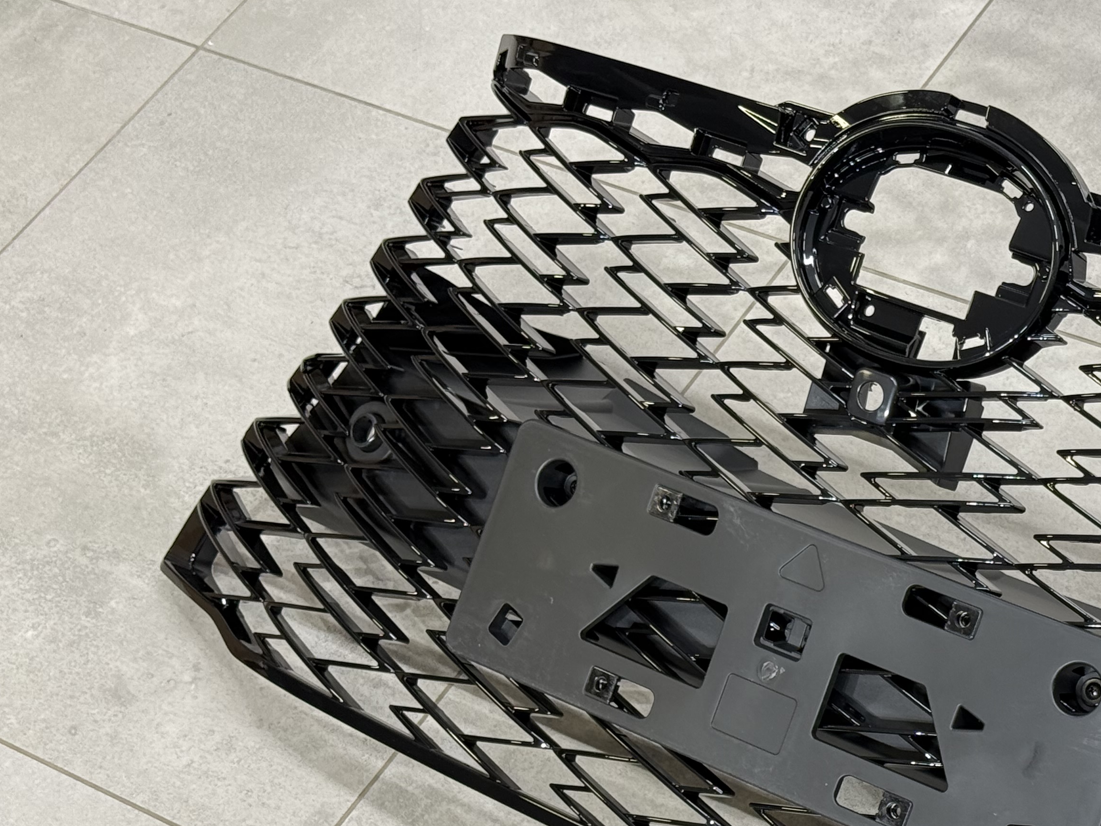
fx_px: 2672
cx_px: 945
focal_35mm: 84
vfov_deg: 17.4
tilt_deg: -52.8
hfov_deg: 22.8
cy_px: 718
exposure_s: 1/50
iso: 160
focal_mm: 6.76
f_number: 1.78
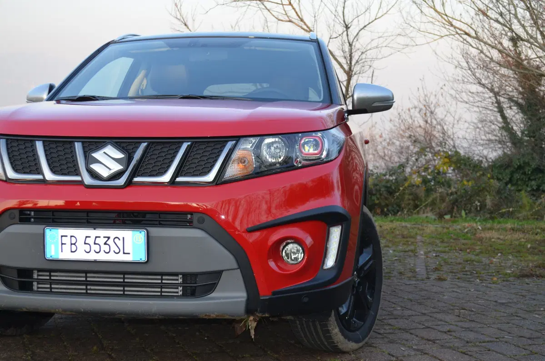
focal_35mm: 52
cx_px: 272
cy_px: 180
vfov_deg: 25.6
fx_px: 793
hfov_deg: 37.9
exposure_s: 1/125
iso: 200
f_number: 5
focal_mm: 35
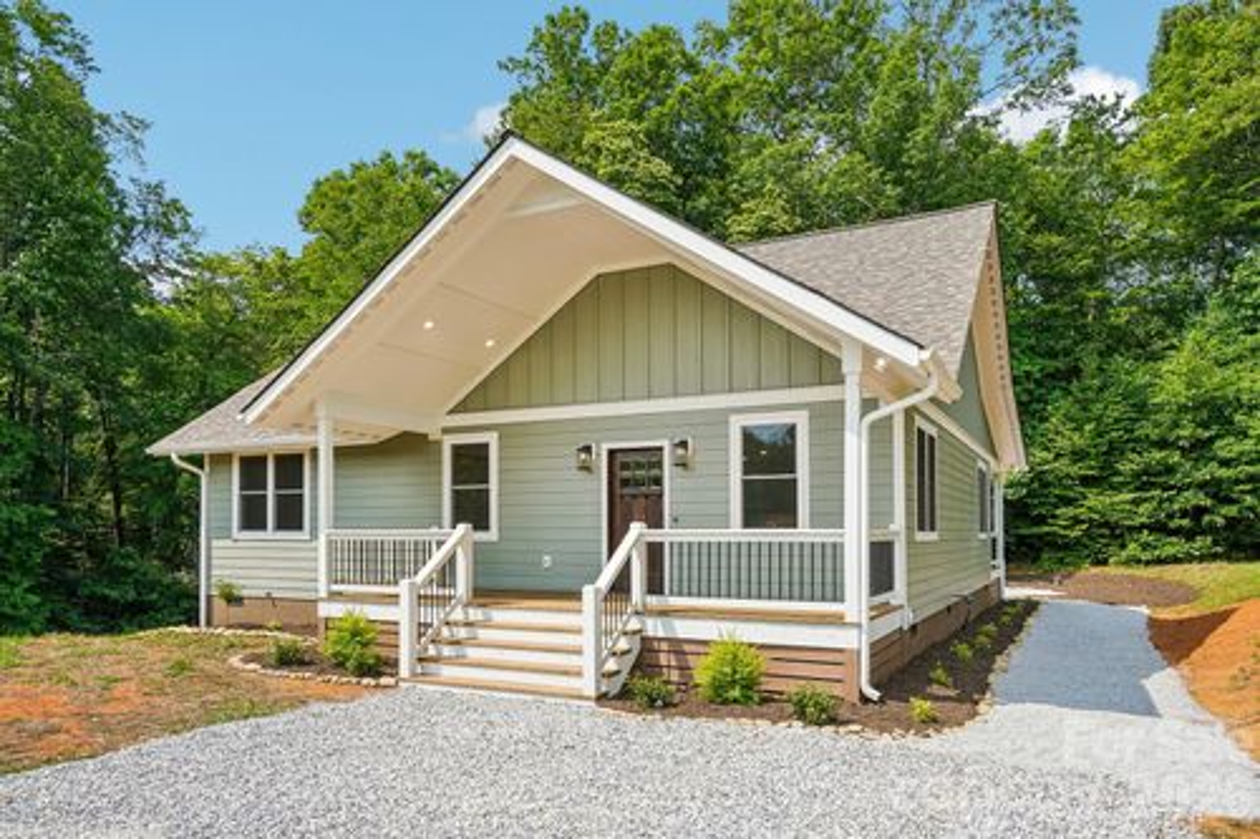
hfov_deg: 73.8
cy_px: 420
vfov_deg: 53.1
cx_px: 630
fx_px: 840
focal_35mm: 24
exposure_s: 1/160
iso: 100
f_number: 8
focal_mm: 16
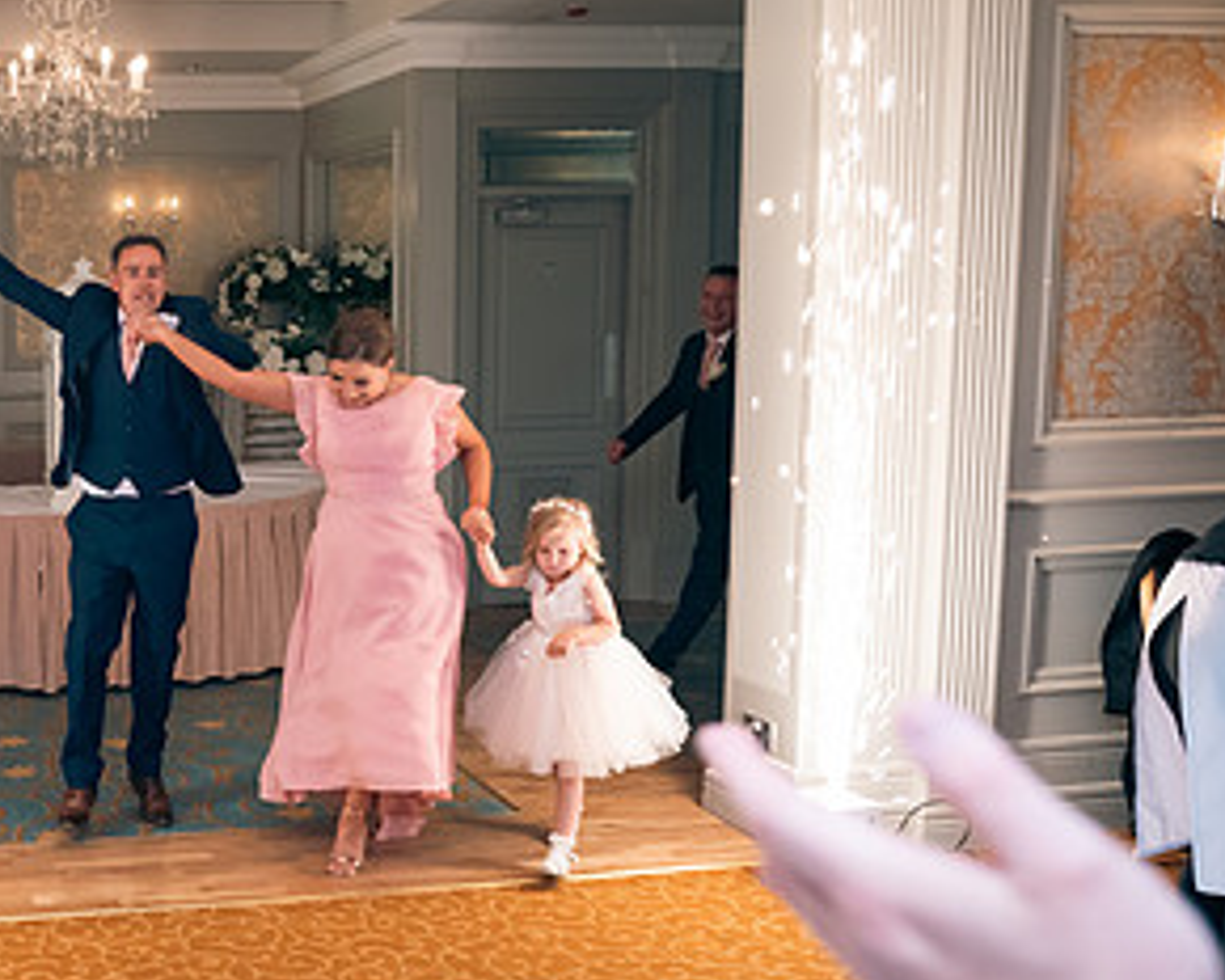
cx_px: 25
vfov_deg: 33.4
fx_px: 1631
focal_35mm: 45
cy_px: 505
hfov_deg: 37.2
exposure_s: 1/160
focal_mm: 24
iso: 640
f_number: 3.5
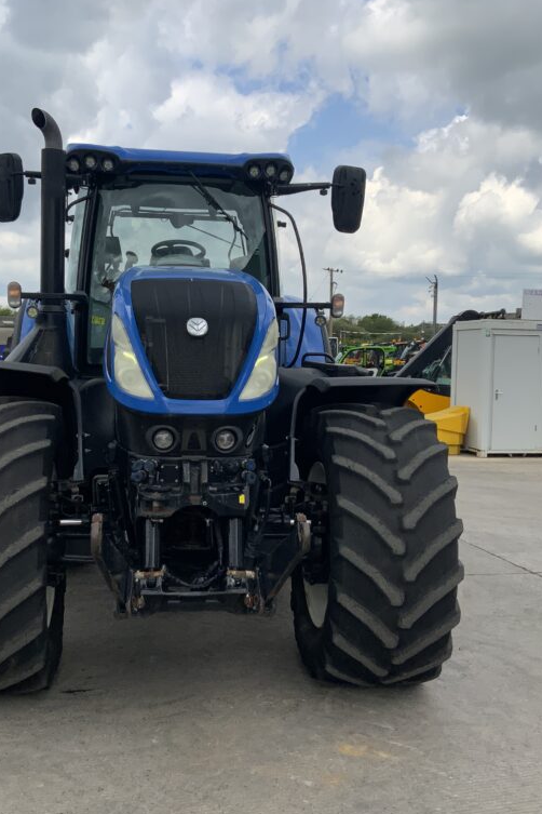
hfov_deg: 32.6
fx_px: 926
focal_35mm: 41
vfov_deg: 47.4
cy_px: 405
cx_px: 253
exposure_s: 1/1412
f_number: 1.8
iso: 16
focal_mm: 3
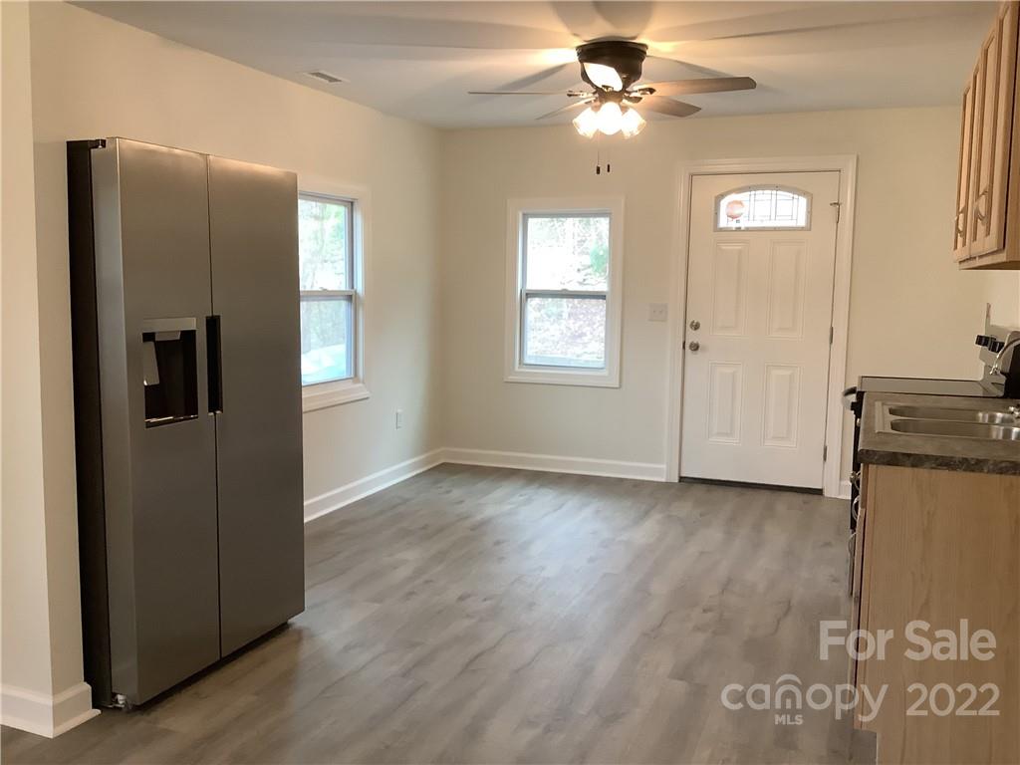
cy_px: 382
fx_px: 913
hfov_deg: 58.4
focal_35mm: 31
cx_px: 510
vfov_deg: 45.4
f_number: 2.4
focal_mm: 3.3
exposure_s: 1/50
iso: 160
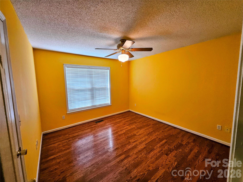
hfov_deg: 106.2
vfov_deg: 89.9
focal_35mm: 13
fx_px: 91
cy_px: 91
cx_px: 122
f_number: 2.2
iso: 200
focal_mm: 1.74
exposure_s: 1/60
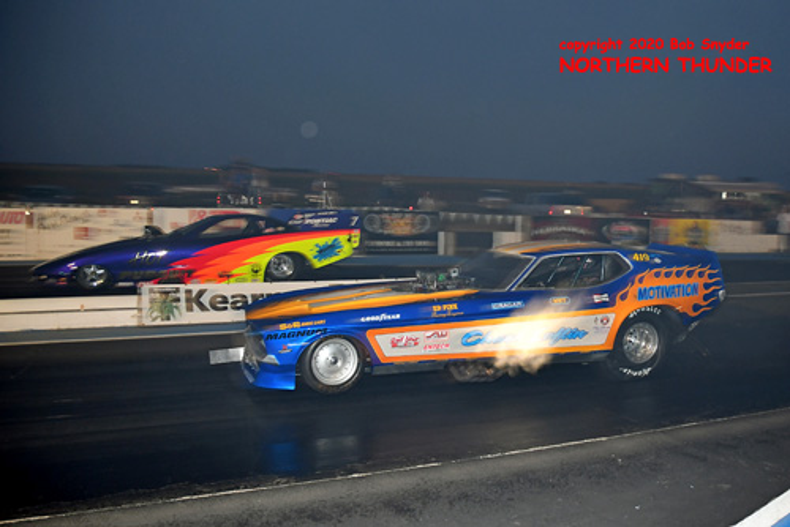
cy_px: 264
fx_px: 527
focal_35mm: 24
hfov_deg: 73.7
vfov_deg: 53.2
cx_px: 395
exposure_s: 1/60
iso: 320
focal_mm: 16
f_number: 2.8
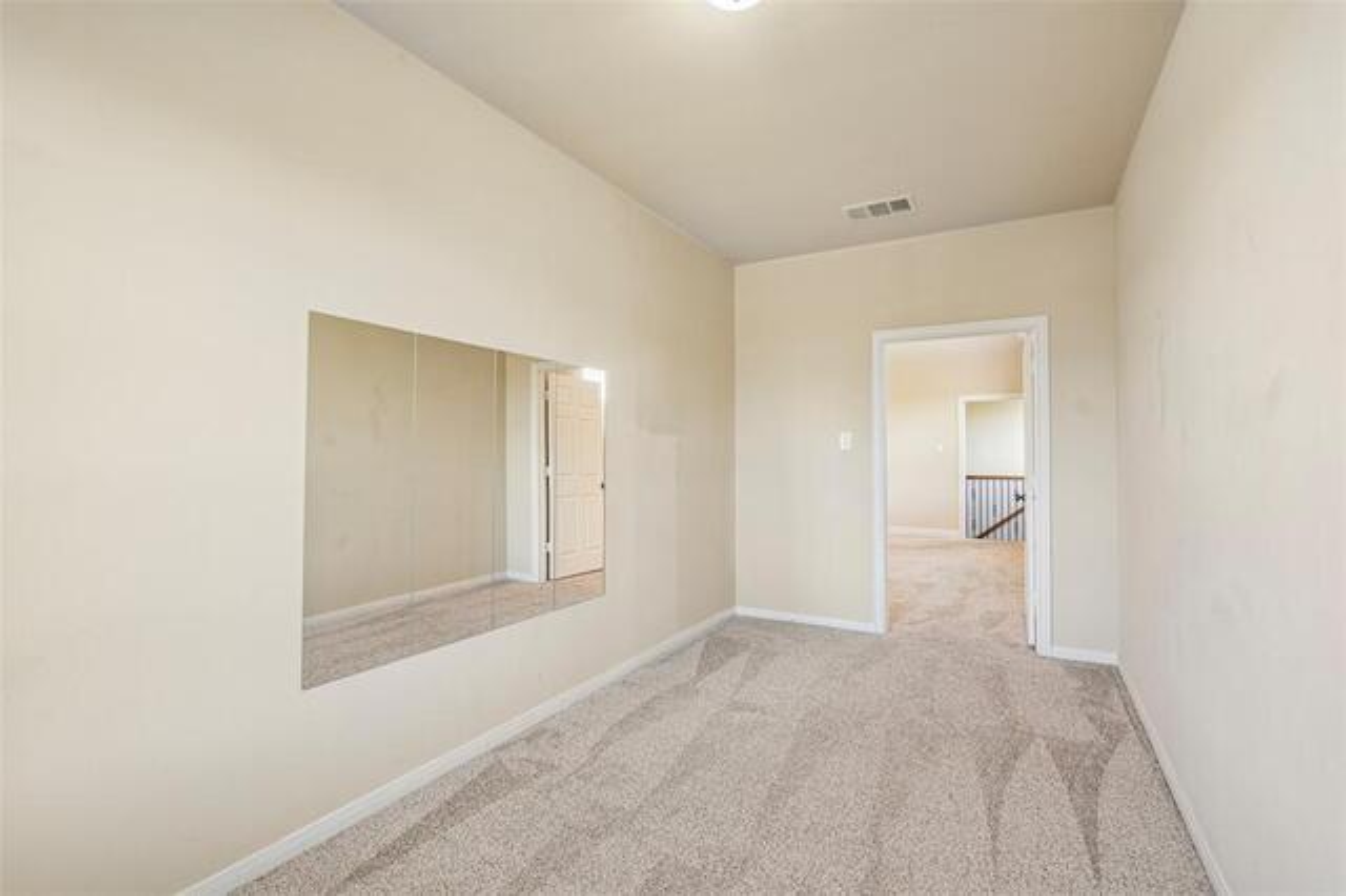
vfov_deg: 73.7
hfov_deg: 96.8
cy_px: 448
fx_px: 598
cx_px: 673
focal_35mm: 16
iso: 400
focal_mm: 16
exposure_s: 1/13
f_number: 8
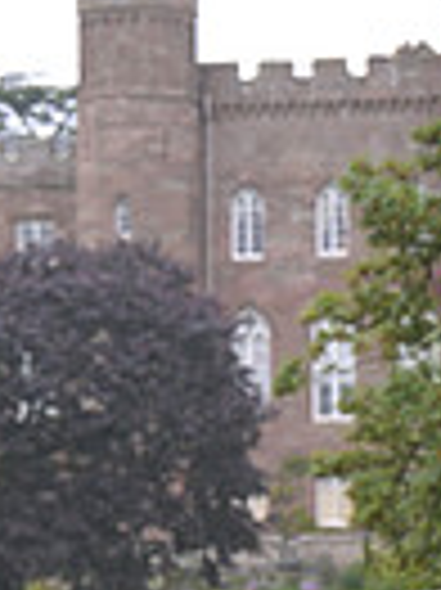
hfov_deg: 3.9
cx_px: 1130
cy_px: 457
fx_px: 6363
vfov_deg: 5.3
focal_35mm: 374
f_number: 4
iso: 560
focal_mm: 88
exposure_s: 1/1000
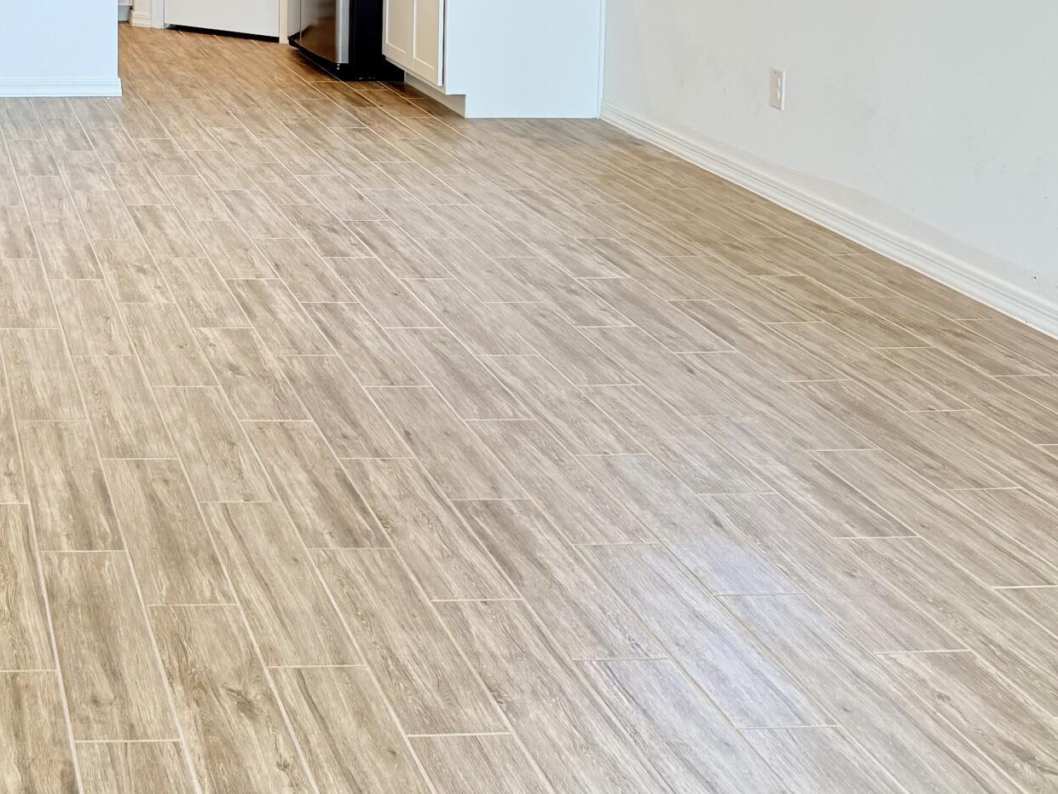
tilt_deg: -4.8
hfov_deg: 30.6
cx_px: -32
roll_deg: +0.1
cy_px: -80
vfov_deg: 23.7
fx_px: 1773
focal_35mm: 58
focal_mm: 6.76
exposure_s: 1/120
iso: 200
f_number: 1.78
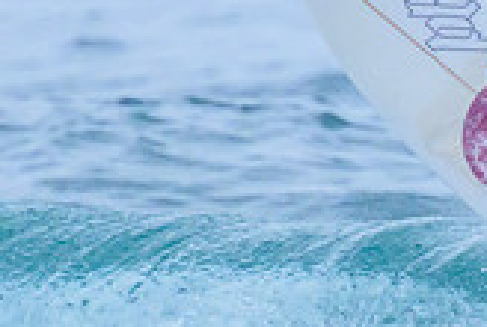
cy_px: 214
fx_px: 52311
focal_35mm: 3860
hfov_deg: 0.5
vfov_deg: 0.4
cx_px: 666
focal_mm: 800
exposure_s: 1/1600
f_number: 11
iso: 2000
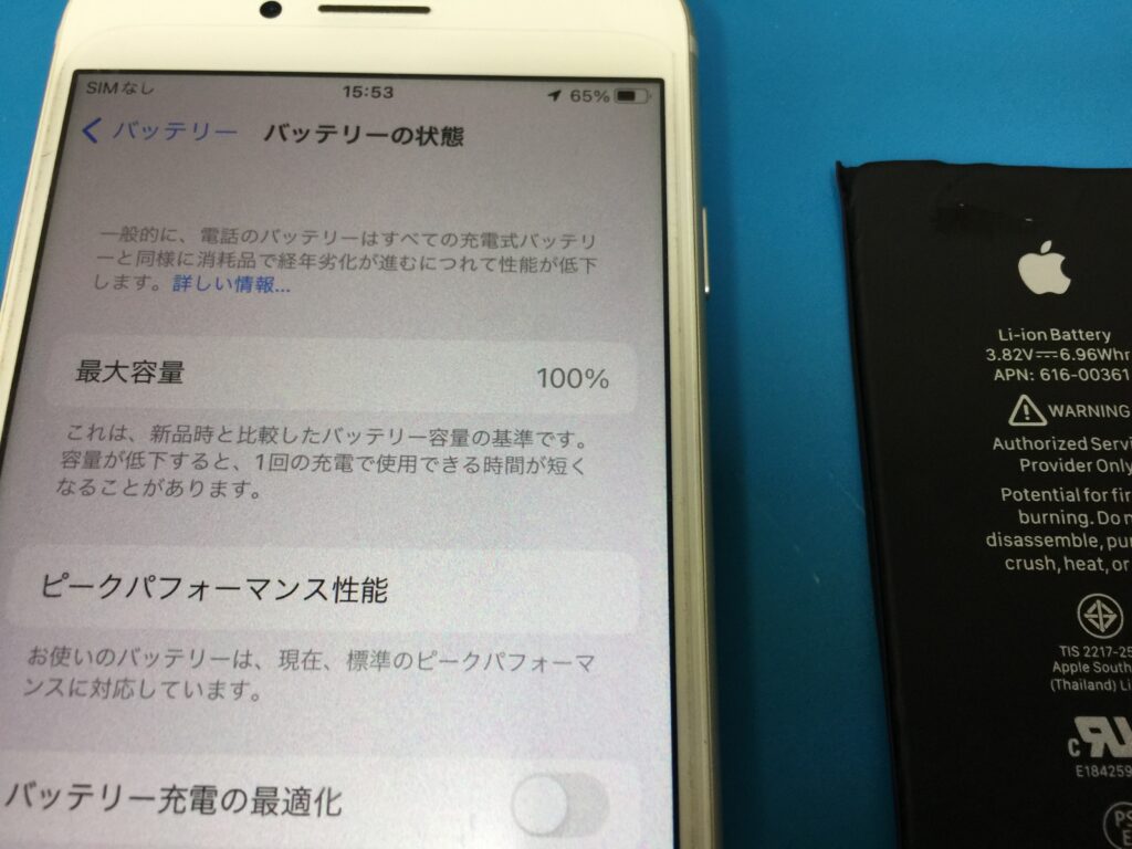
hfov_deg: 61.7
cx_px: 566
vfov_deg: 48.2
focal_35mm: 29
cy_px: 424
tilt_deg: -74.7
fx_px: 948
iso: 40
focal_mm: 4.15
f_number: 2.2
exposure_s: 1/30
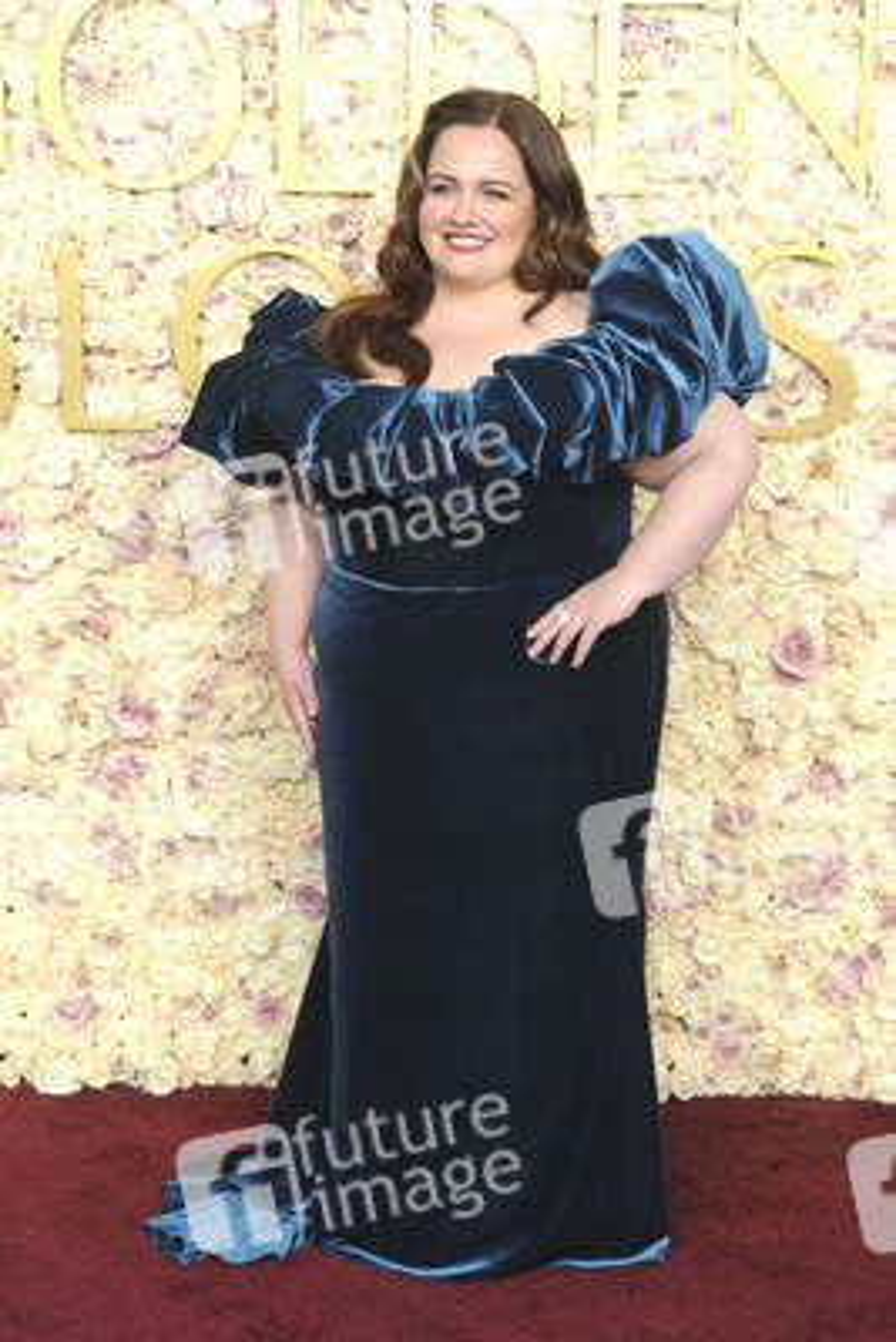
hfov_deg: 21.9
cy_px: 671
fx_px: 2312
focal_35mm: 62
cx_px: 448
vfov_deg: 32.4
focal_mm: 62
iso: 1000
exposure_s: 1/250
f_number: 13
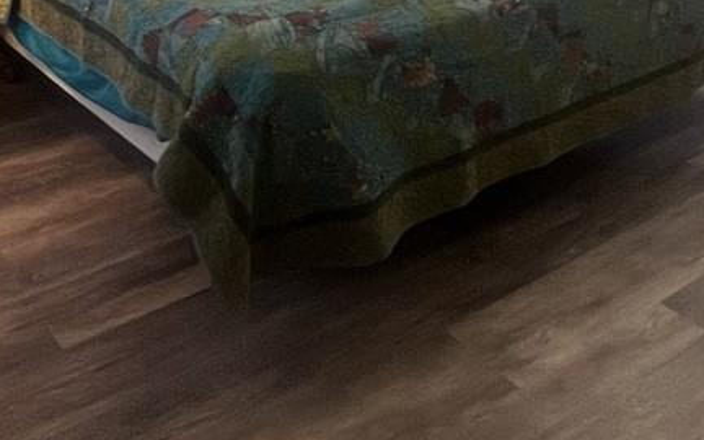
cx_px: 404
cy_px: -121
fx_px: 979
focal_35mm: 51
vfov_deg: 22.8
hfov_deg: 39.5
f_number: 1.8
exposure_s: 1/60
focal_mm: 1.57
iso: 320
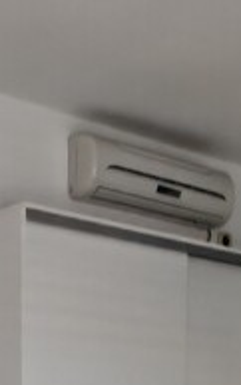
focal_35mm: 90
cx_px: 303
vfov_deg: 20.8
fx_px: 944
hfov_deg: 14.0
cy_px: 511
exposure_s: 1/50
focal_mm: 1.96
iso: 125
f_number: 2.2
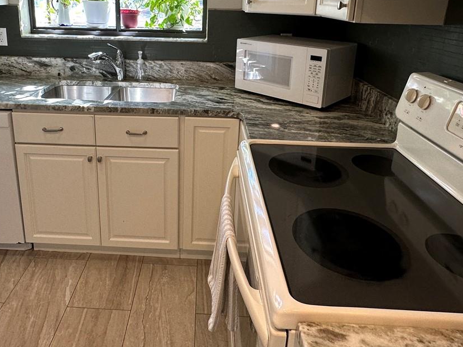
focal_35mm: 27
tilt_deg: -13.3
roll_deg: -0.9
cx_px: 189
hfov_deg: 64.8
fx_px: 361
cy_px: 86
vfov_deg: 49.3
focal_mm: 2.22
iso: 125
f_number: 2.2
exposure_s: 1/120
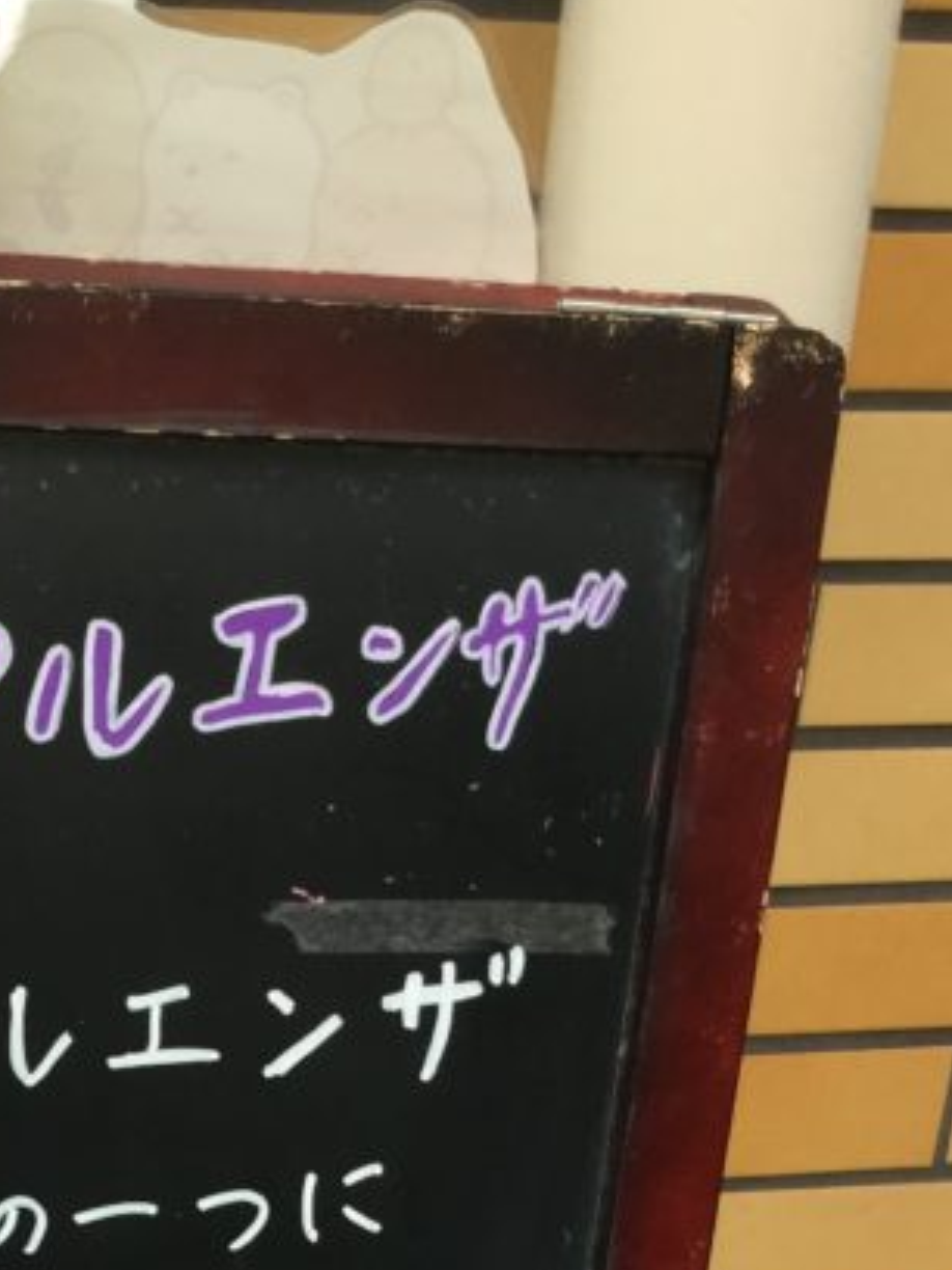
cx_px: -19
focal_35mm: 76
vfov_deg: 23.4
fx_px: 2787
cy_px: 1531
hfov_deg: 18.8
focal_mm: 3.3
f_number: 2.4
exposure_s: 1/40
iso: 32
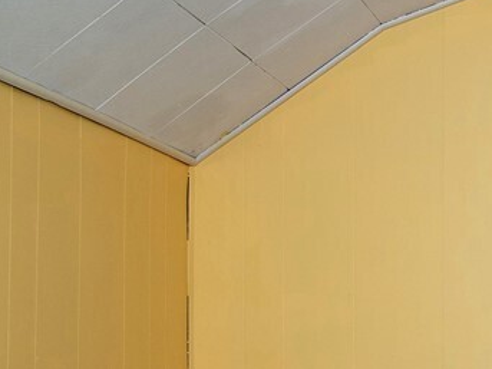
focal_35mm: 76
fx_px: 1080
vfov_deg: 18.6
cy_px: 407
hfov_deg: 18.3
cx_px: 953
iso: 200
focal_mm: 16
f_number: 8
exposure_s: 1/160
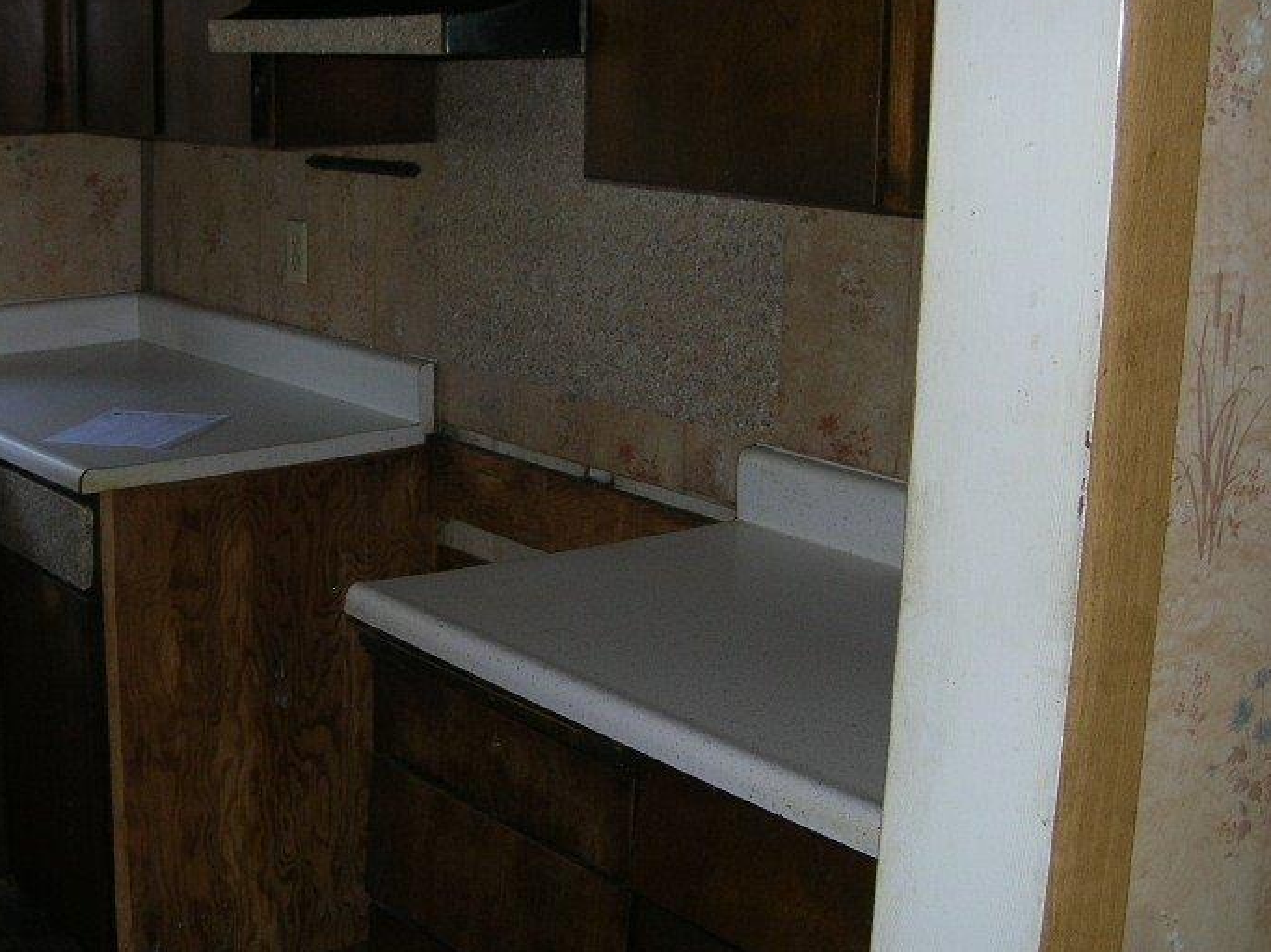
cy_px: 482
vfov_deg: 27.0
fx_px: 1982
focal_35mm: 54
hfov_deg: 35.0
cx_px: 378
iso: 50
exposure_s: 1/60.1
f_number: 2.7
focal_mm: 6
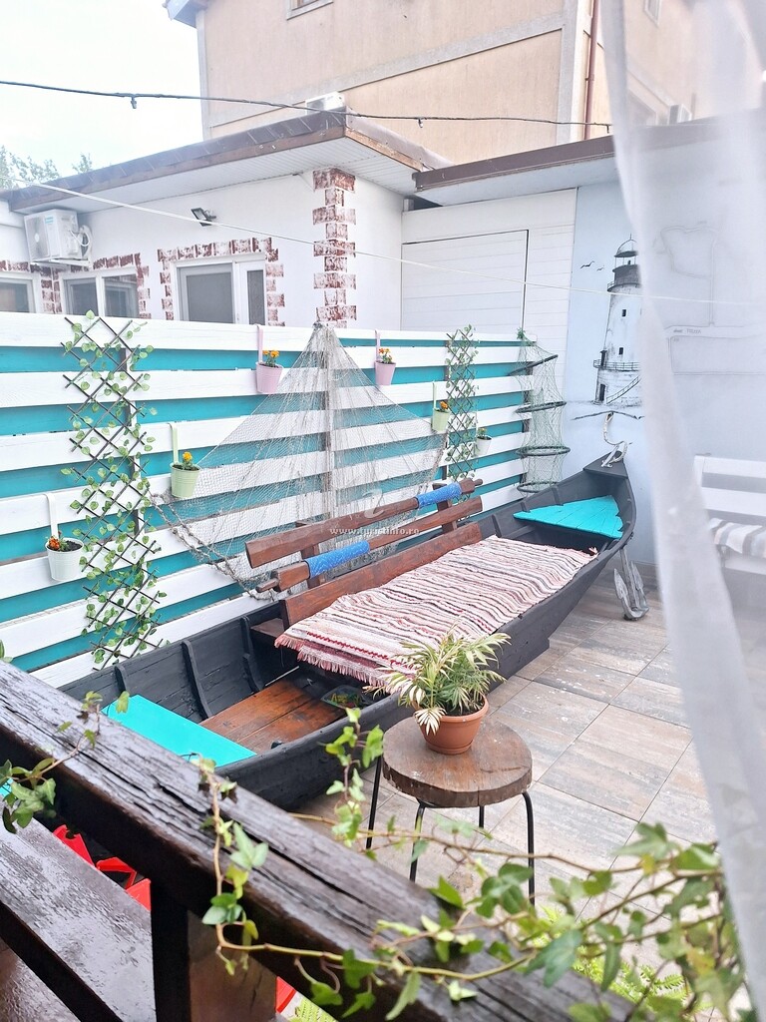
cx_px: 383
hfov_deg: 58.9
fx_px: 679
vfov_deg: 73.9
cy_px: 511
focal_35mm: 23
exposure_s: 1/227
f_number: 1.8
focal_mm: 5.54
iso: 40
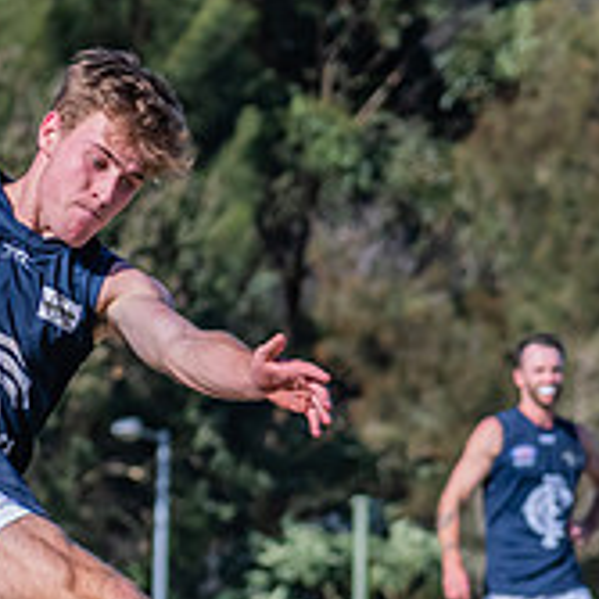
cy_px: 660
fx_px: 11140
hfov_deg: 3.1
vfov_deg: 3.1
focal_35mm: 569
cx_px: 421
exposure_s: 1/2000
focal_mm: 170
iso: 800
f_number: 8
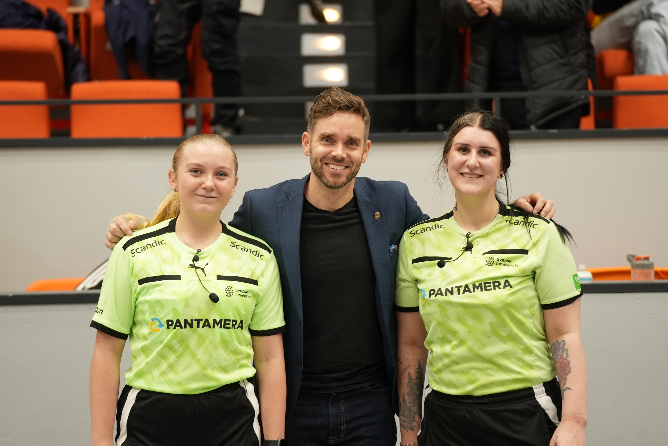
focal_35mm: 114
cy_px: 223
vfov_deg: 12.0
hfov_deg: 17.9
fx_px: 2116
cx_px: 334
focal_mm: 114
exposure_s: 1/100
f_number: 2.8
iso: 400
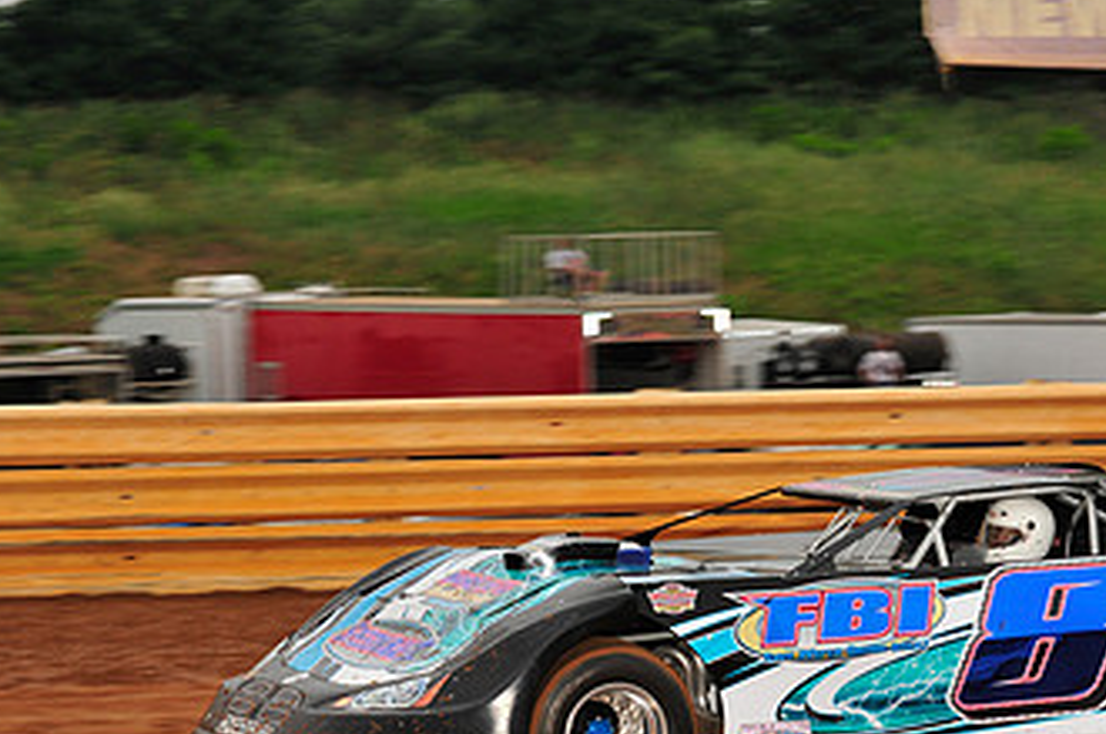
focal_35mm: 176
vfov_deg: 7.8
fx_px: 5399
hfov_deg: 11.7
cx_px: 811
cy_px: 593
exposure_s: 1/320
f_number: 8
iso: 640
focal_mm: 100
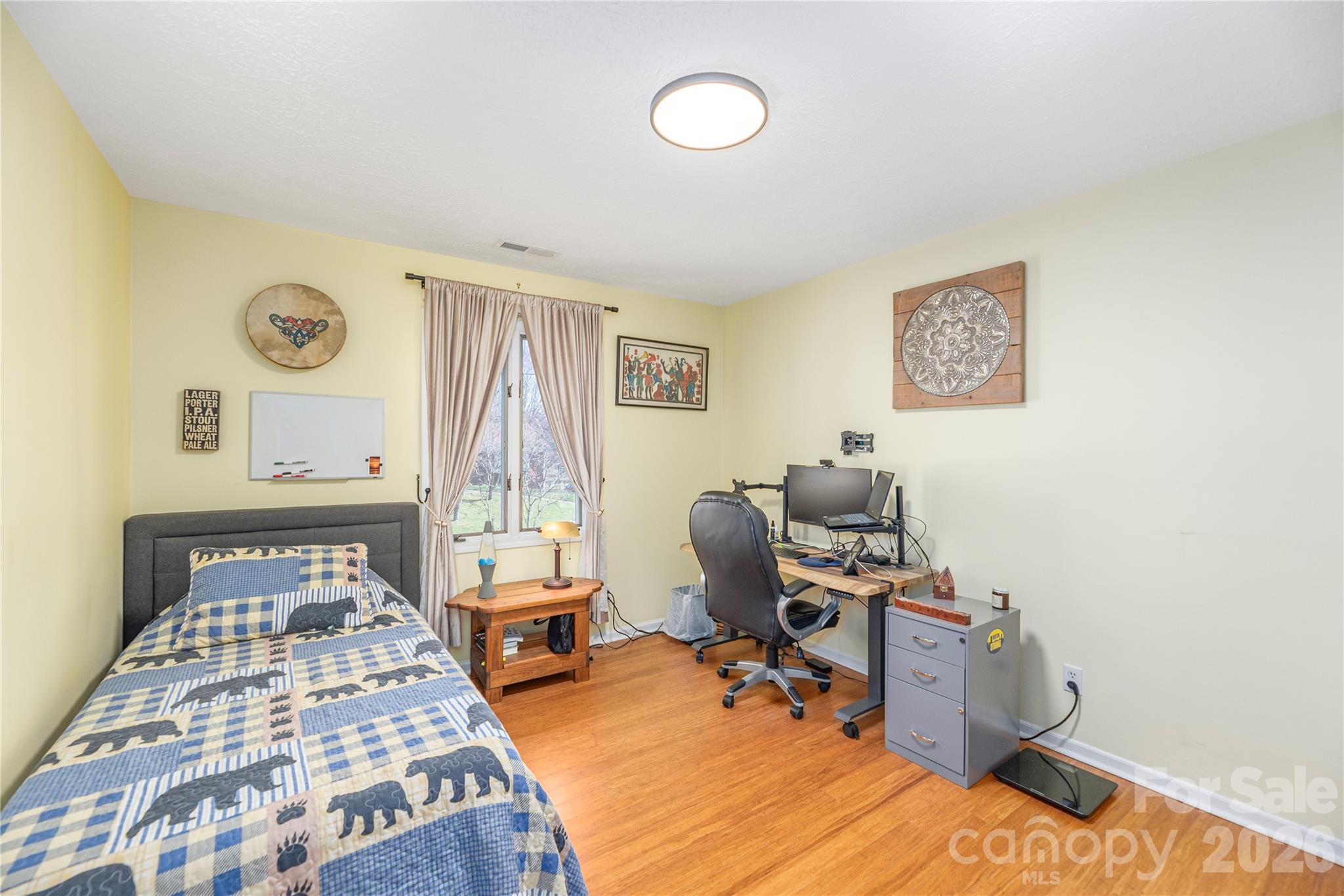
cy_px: 448
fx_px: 523
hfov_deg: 104.2
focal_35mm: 14
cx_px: 672
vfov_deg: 81.2
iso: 320
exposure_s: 1/200
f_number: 7.1
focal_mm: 14
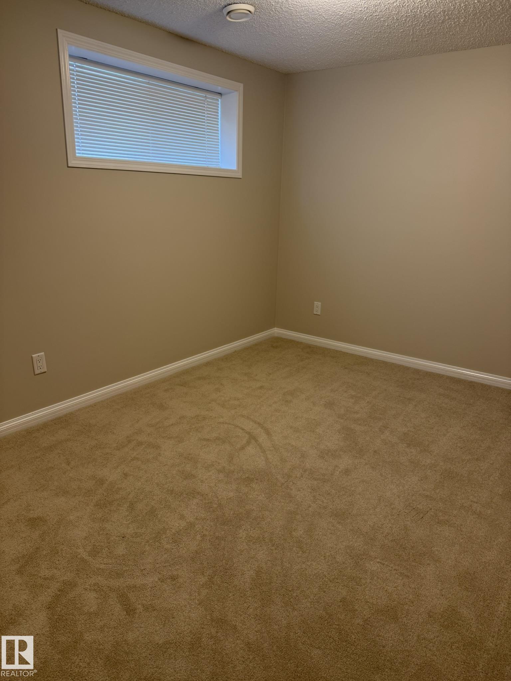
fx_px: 472
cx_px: 256
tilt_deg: -16.8
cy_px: 340
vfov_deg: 71.6
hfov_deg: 56.8
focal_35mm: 24
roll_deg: -1.6
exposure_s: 1/60
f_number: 1.78
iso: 100
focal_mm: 6.76
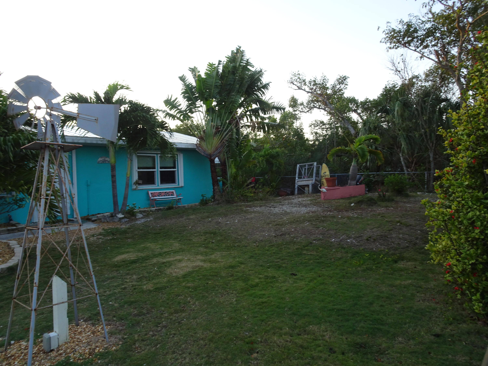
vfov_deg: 56.8
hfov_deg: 71.6
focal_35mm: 24
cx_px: 244
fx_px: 338
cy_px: 183
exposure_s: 1/50
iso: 80
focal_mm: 4.1
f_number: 3.5
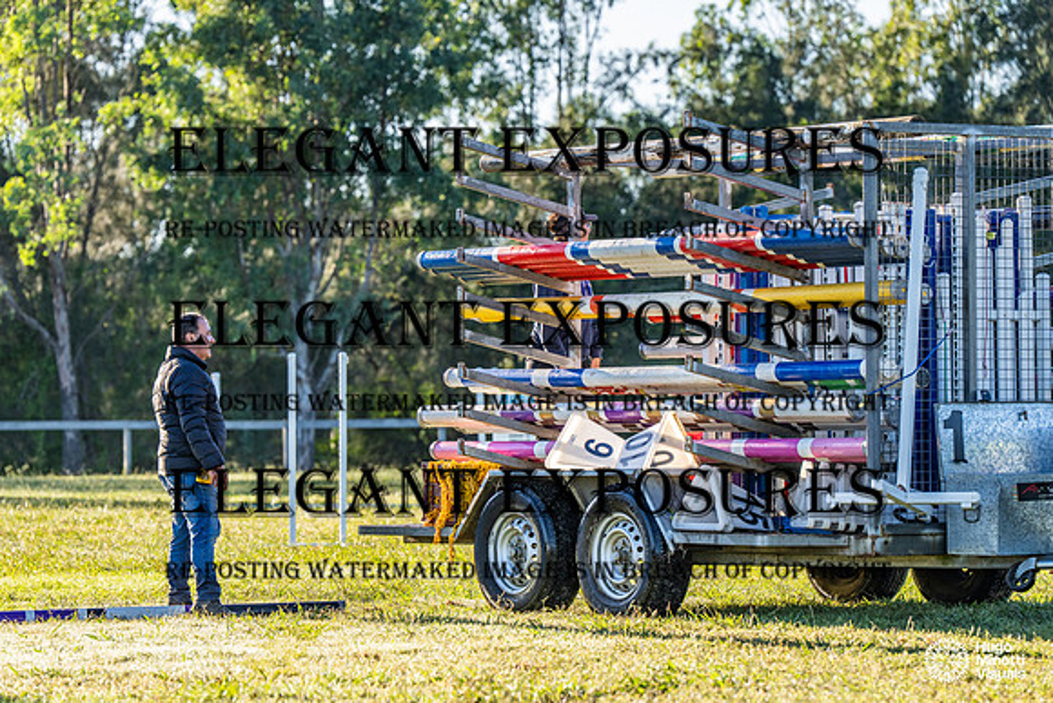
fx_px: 4392
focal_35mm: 150
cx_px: 508
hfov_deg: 13.7
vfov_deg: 9.1
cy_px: 364
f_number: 4
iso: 400
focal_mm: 145
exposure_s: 1/1250
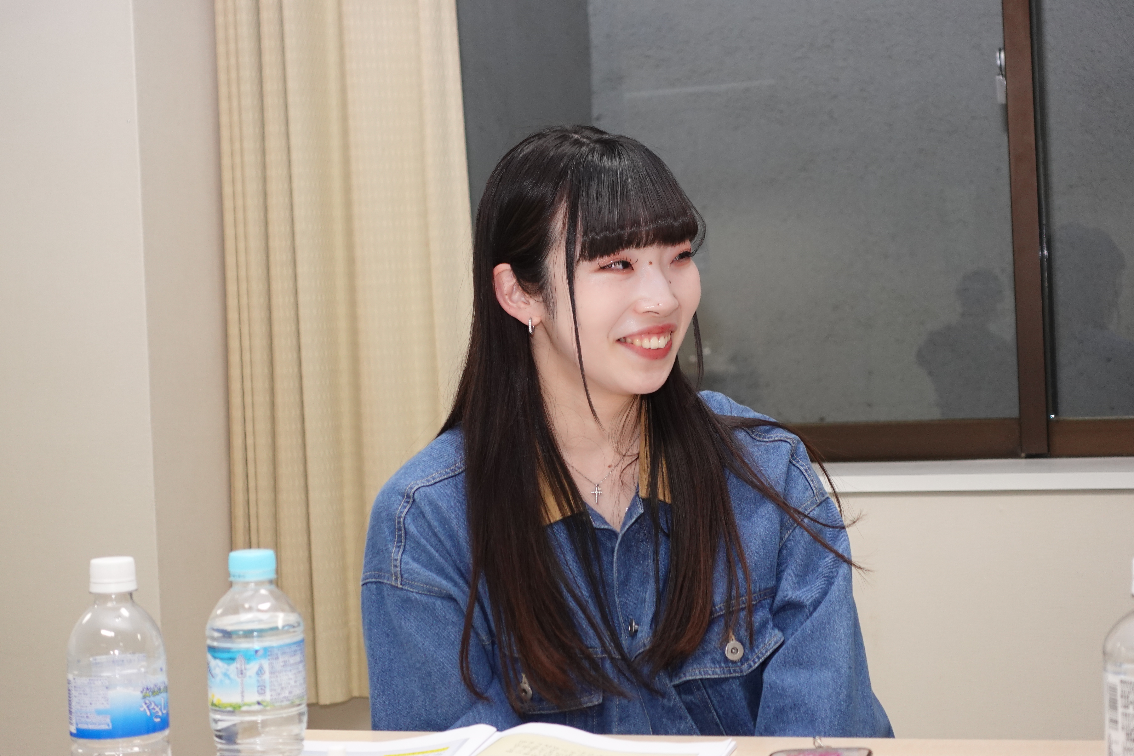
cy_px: 378
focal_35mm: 70
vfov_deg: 19.5
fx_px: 2205
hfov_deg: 28.8
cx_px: 567
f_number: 2.8
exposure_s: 1/80
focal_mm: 25.7
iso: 400
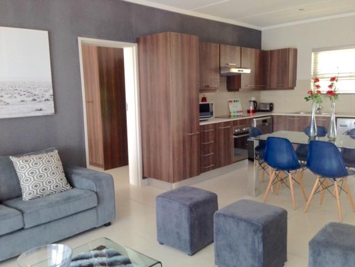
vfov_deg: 42.9
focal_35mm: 33
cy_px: 134
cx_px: 178
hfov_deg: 55.4
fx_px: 338
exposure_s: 1/20
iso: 80
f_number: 2.4
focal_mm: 4.12
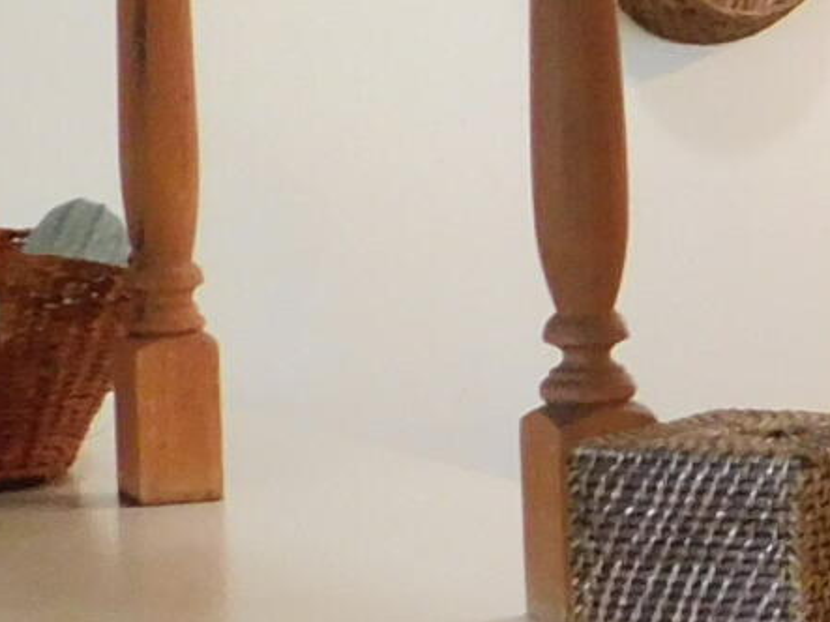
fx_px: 5849
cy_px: 67
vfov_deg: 6.1
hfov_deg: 7.8
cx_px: 1681
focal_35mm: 244
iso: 400
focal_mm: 6.3
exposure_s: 1/15
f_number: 3.5
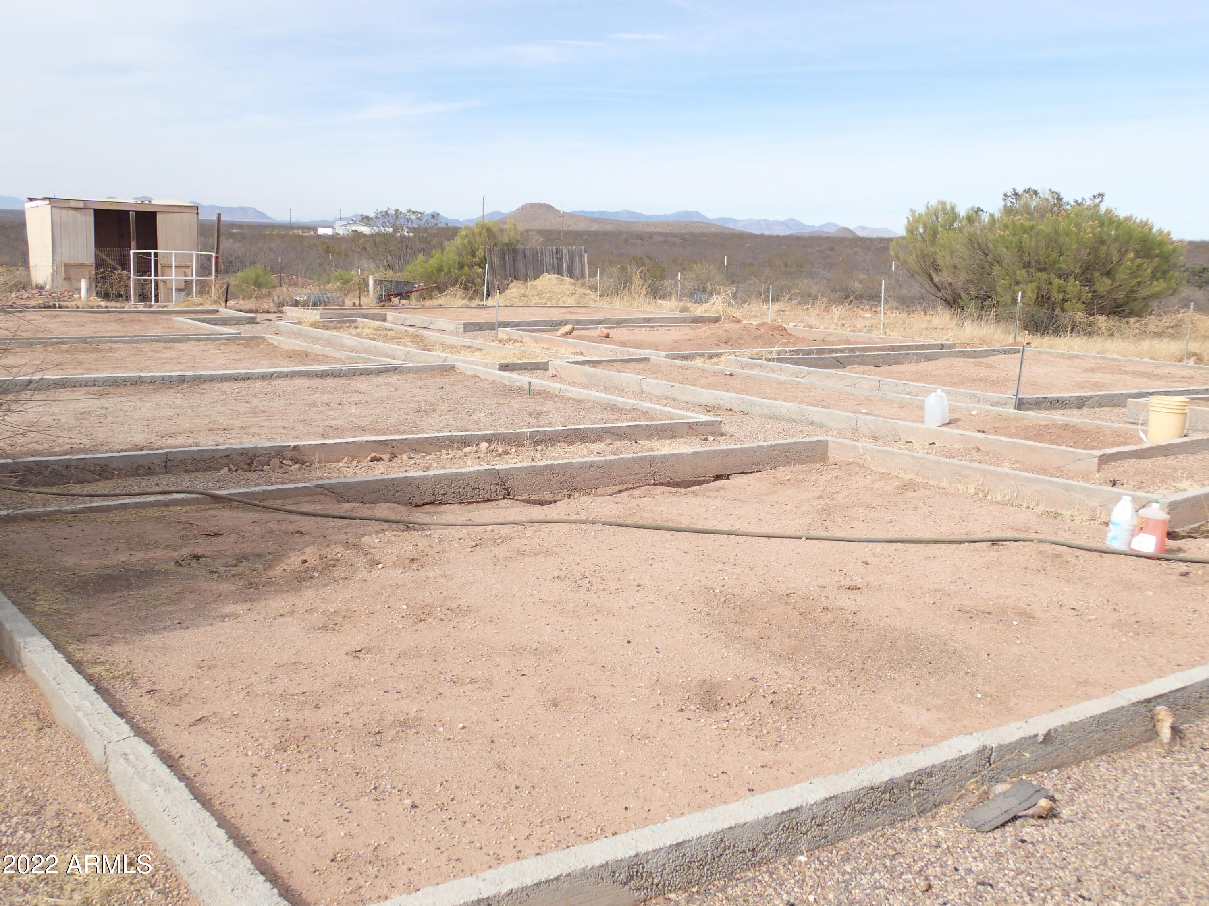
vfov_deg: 40.7
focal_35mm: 35
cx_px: 604
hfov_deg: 52.6
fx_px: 1222
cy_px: 453
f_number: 3.5
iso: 100
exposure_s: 1/640
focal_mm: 6.42
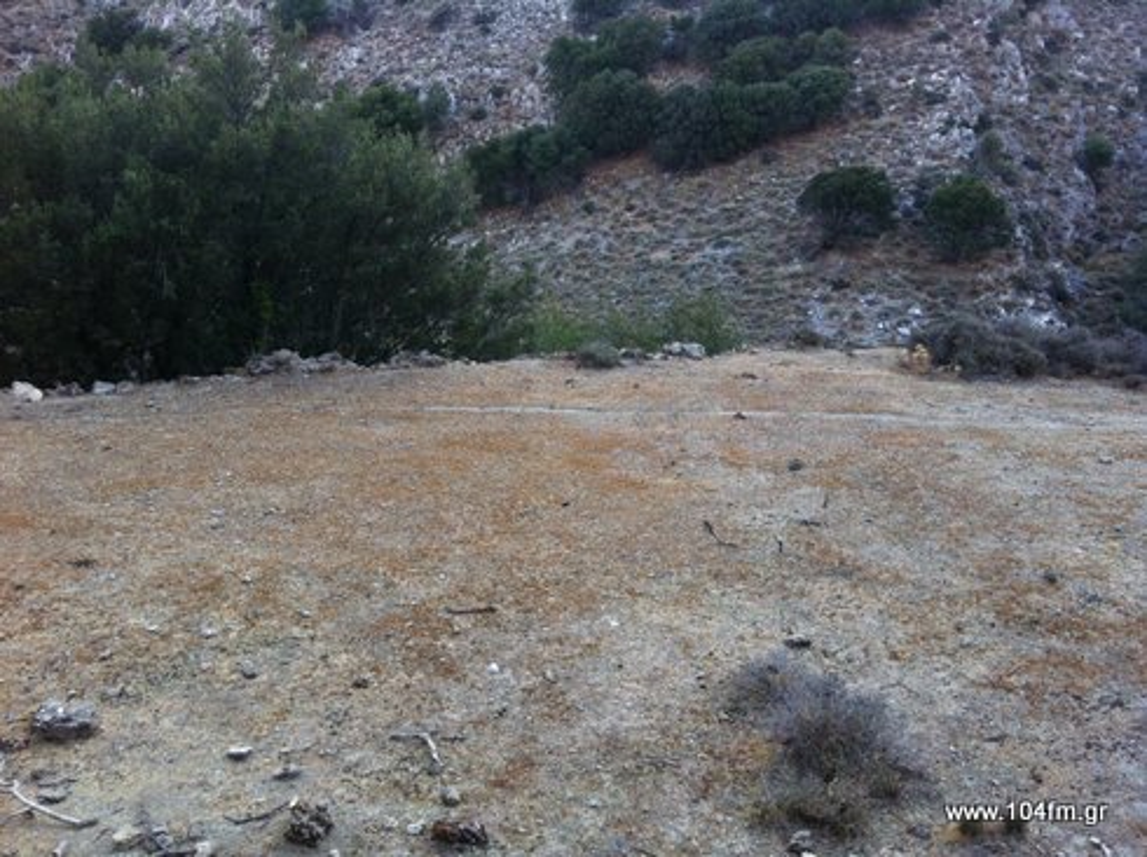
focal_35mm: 35
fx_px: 1158
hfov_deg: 52.7
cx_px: 574
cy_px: 428
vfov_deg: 40.6
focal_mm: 3.85
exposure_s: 1/136
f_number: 2.8
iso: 80
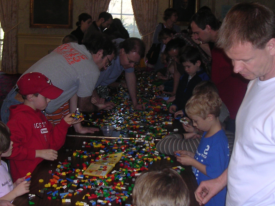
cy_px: 76
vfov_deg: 26.0
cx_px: 132
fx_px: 445
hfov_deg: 34.4
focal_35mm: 56
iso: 145
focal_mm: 5.8
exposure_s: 1/60.1
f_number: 2.8
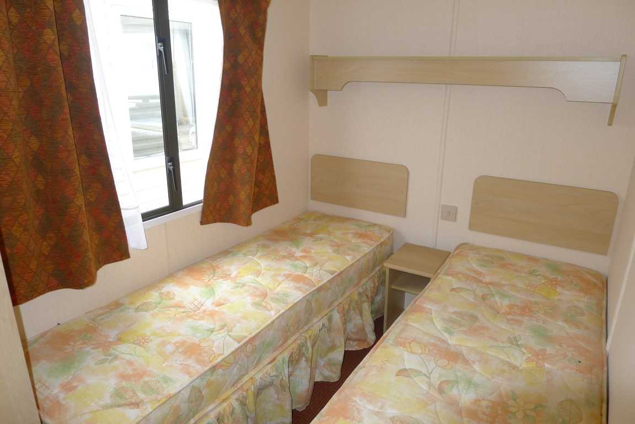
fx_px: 423
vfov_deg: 53.2
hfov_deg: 73.7
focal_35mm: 24
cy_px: 212
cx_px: 318
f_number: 2
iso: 100
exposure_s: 1/80
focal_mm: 5.1
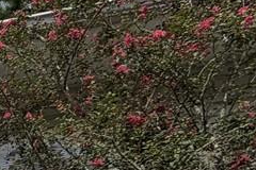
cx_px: -400
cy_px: 356
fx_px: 690
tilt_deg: +16.1
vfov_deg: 12.2
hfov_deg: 13.5
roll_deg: -1.7
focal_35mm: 97
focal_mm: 2.22
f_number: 2.2
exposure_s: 1/1368
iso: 20
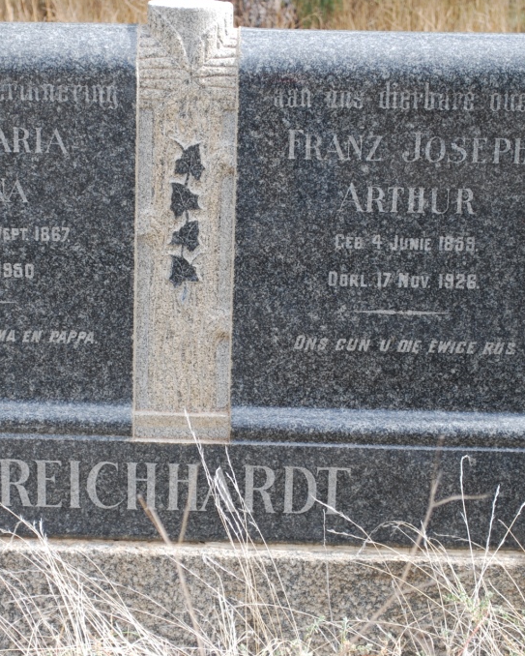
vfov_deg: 20.0
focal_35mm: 96
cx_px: 182
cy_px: 327
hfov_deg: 16.1
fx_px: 1858
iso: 140
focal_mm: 45
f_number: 5.6
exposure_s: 1/125
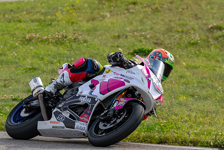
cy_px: 56
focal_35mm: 517
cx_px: 119
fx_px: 3215
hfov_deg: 4.0
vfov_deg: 2.7
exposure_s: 1/1250
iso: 640
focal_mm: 410
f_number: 10
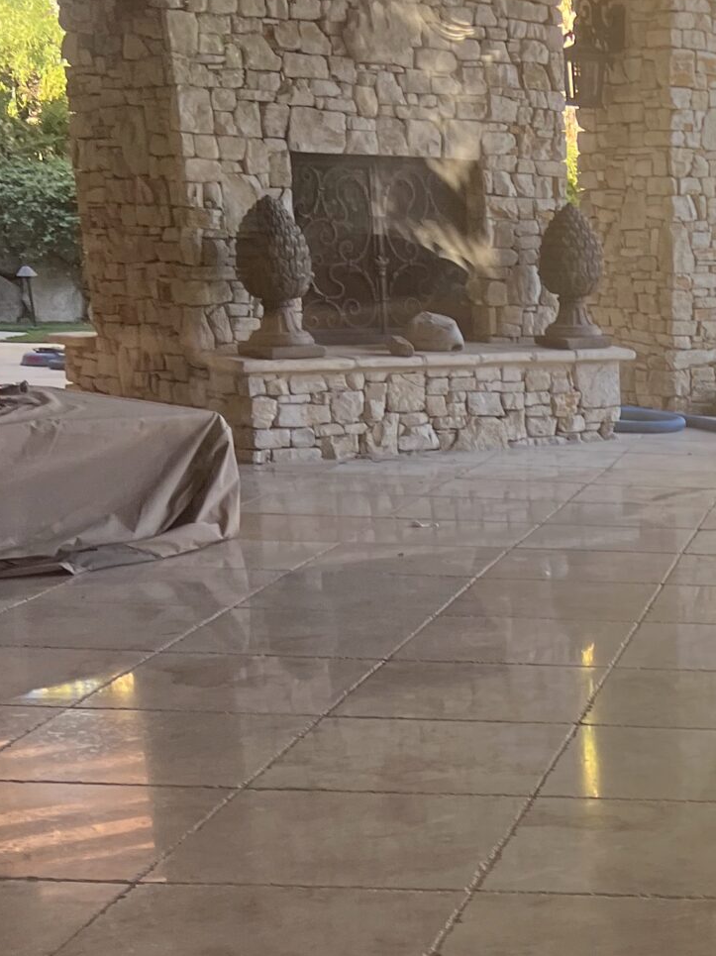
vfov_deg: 26.6
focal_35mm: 69
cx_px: 882
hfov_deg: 19.9
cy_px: 958
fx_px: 1904
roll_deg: -2.1
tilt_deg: -21.0
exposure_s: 1/166
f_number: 1.5
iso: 50
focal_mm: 5.7
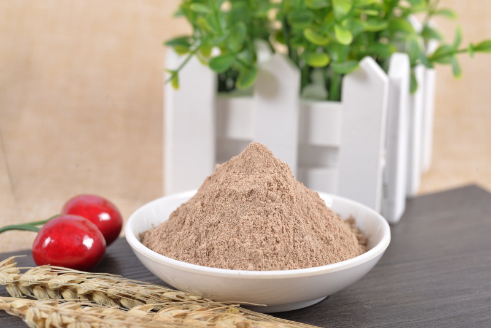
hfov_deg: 22.6
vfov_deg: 15.2
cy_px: 164
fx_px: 1228
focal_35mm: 90
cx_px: 246
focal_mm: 90
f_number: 13
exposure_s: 1/160
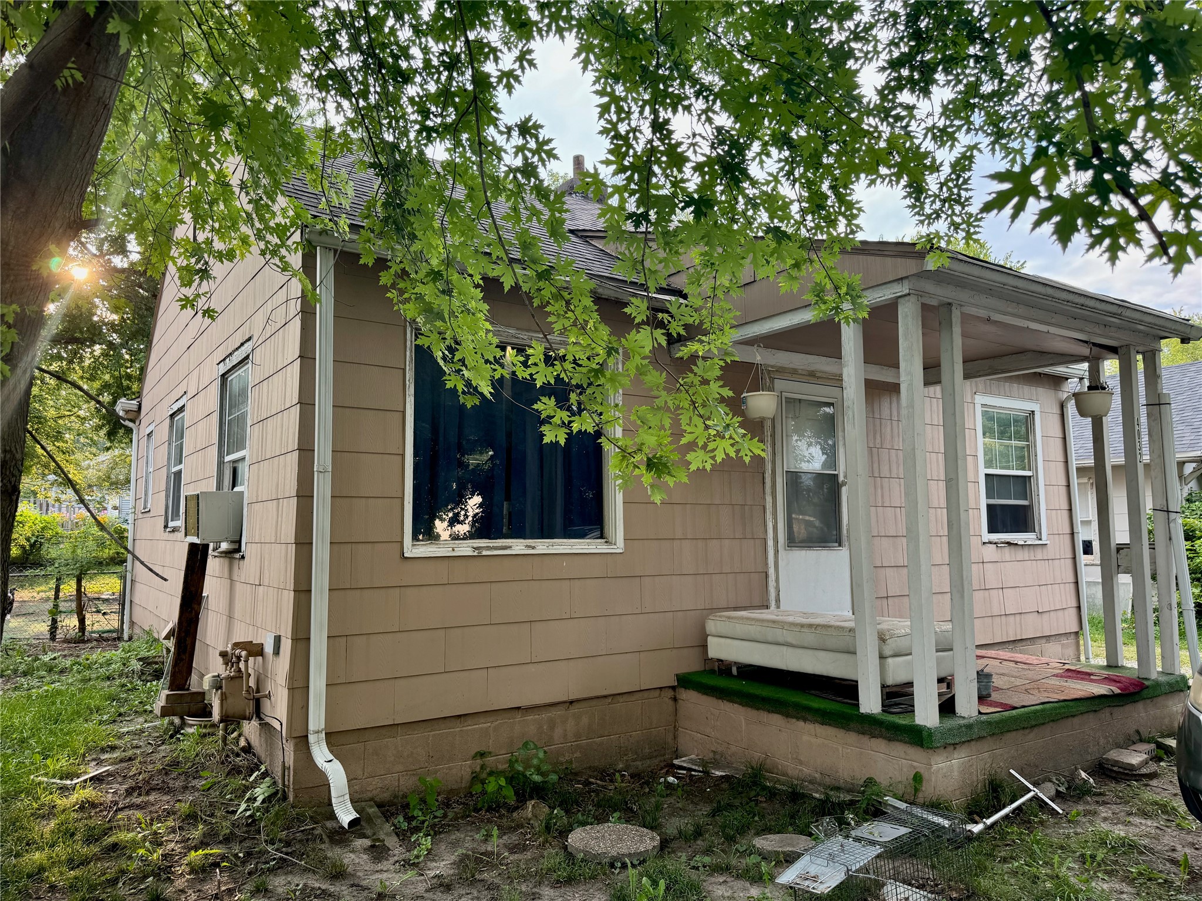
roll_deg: +0.5
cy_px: 450
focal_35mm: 24
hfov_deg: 71.6
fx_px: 833
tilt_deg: +6.0
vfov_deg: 56.8
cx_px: 601
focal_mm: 6.76
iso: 100
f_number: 1.78
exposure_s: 1/167
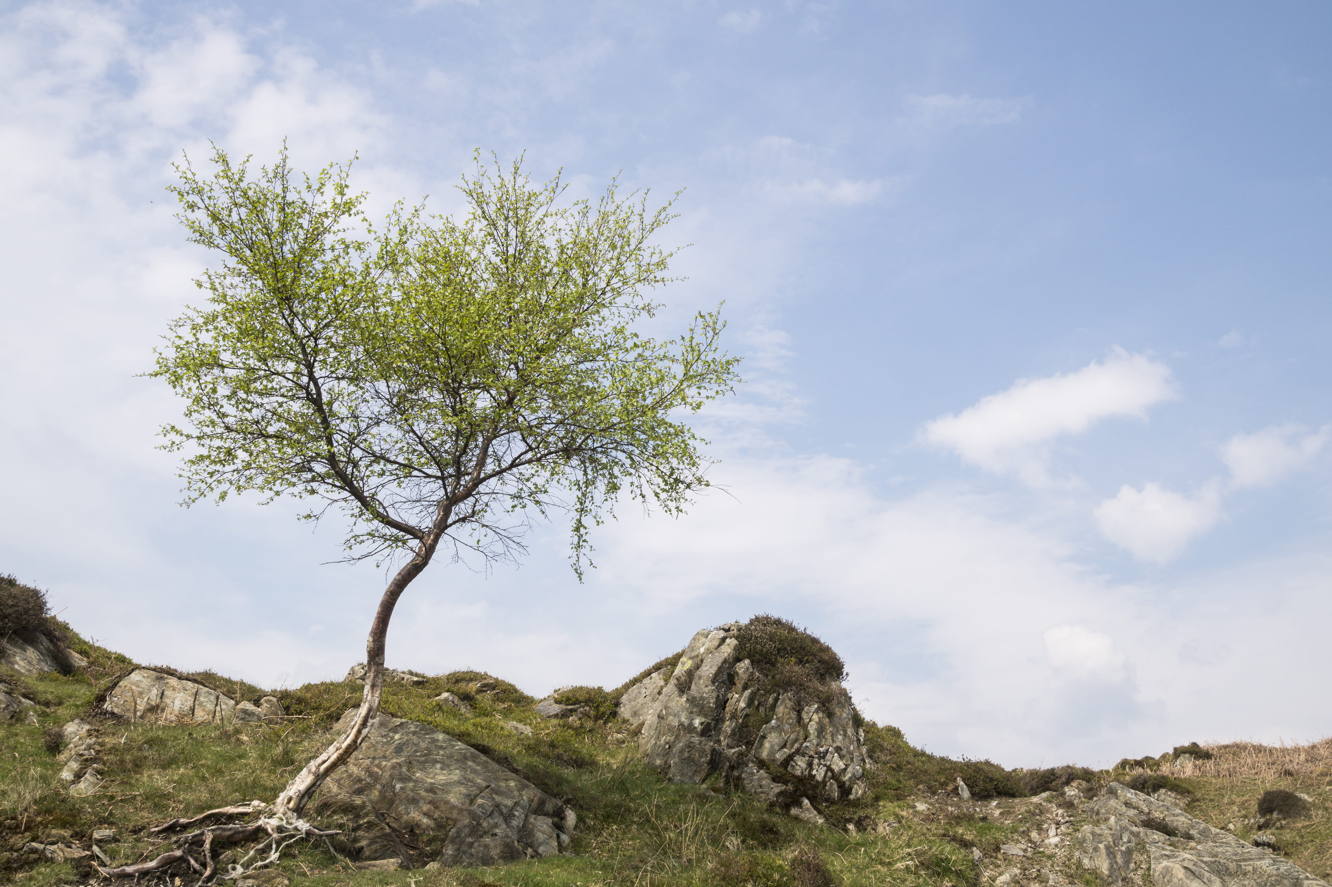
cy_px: 444
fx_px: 1331
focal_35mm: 36
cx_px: 666
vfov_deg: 36.8
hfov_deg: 53.2
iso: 200
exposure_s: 1/320
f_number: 10
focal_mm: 24
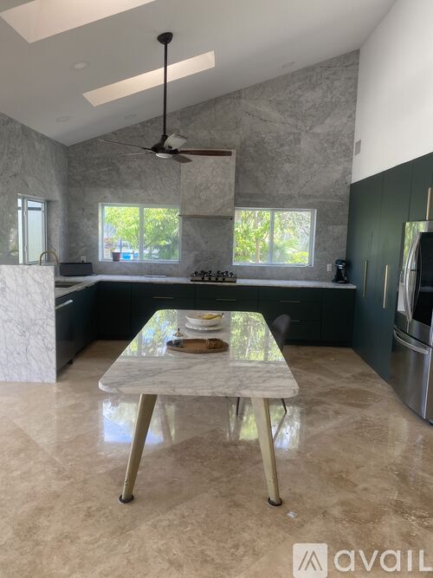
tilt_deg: -5.4
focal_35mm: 26
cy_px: 289
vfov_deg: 67.3
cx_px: 216
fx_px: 434
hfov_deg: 53.0
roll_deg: -0.2
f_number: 1.8
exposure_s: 1/121
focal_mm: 4.25
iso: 64
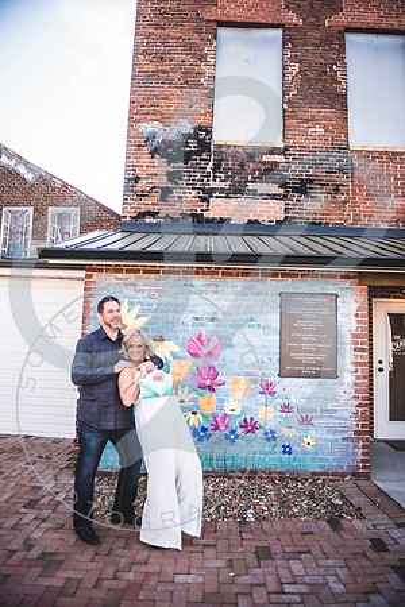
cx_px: 202
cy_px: 304
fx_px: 405
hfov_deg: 53.1
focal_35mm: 24
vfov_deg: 73.7
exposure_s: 1/400
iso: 100
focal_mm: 24
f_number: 2.8
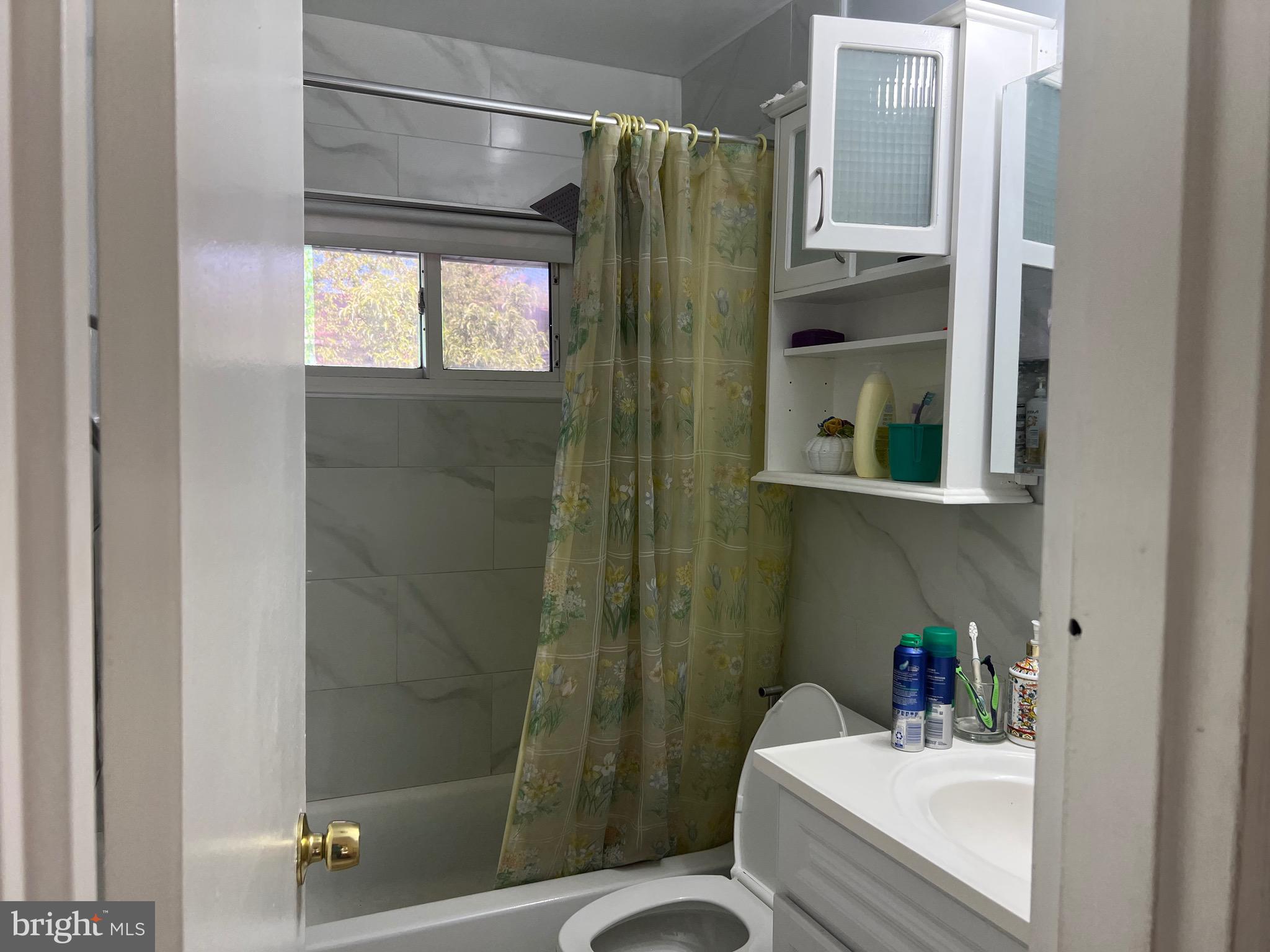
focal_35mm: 26
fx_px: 954
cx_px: 635
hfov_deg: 67.3
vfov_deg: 53.1
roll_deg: -0.7
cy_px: 476
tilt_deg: -3.6
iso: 40
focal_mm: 5.7
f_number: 1.5
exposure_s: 1/120
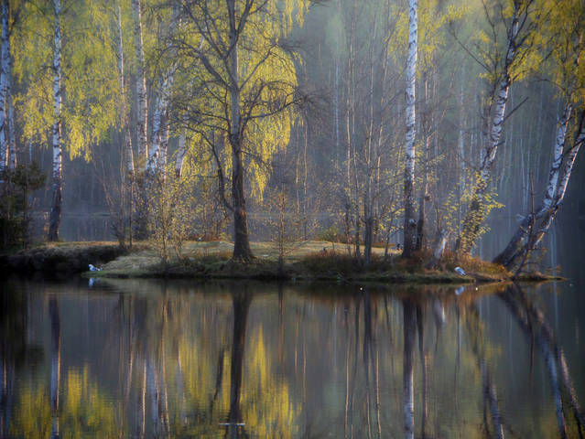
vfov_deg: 4.9
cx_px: 292
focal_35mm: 306
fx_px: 5174
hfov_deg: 6.5
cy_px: 220
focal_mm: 49.7
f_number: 5
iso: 80
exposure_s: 1/90
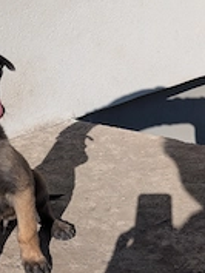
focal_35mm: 54
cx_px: 43
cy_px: 193
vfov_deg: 35.0
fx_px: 426
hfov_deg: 26.6
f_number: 1.68
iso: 23
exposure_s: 1/1335
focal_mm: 6.9
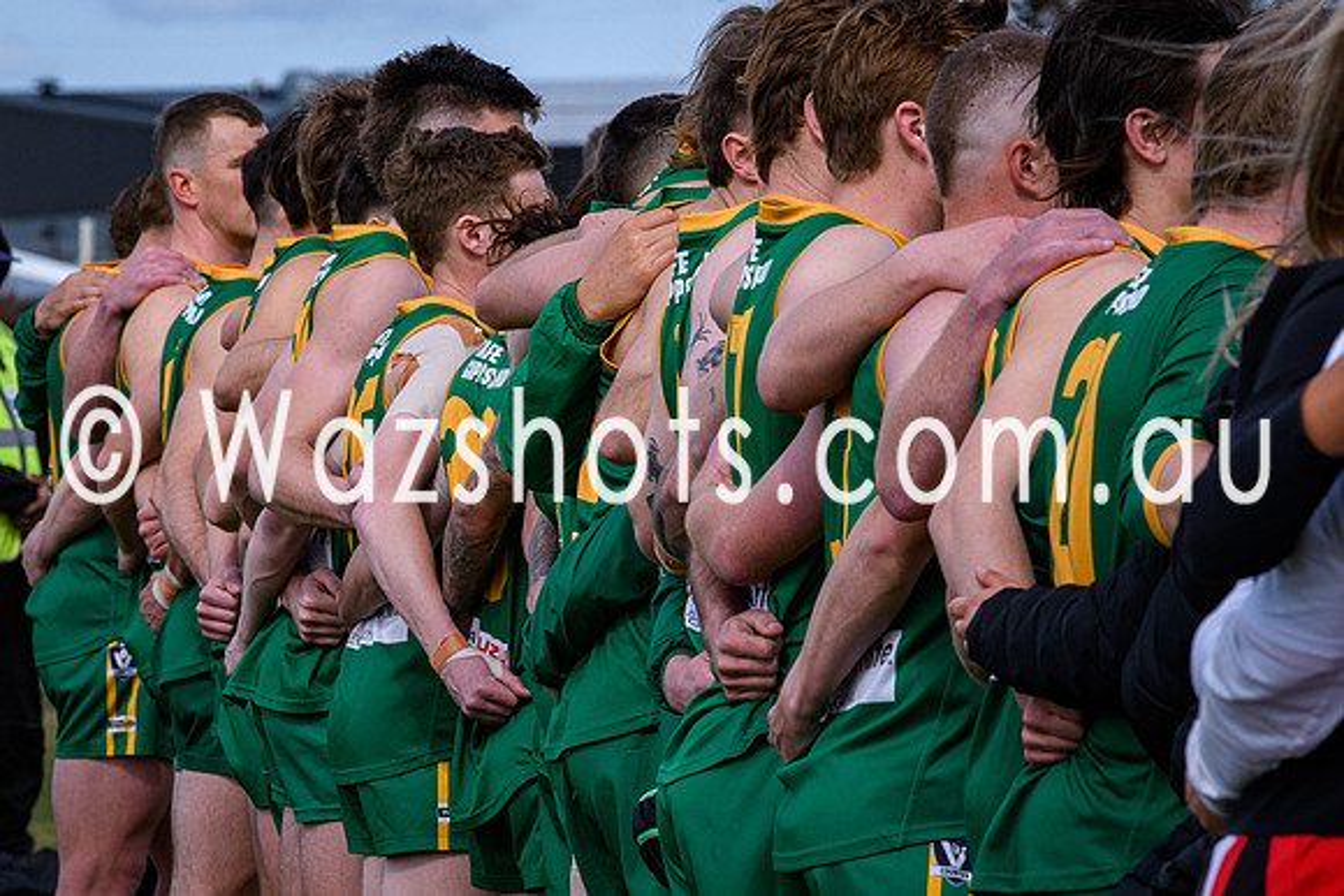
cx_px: 606
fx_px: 14068
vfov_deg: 3.7
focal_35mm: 377
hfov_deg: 5.5
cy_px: 527
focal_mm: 200
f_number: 10
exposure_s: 1/1600
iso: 900
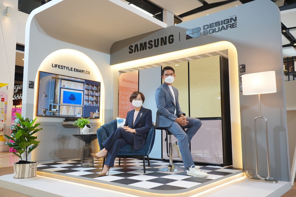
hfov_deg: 61.9
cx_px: 148
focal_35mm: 30
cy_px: 98
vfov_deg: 43.6
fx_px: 247
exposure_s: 1/100
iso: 1250
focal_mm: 30
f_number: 5
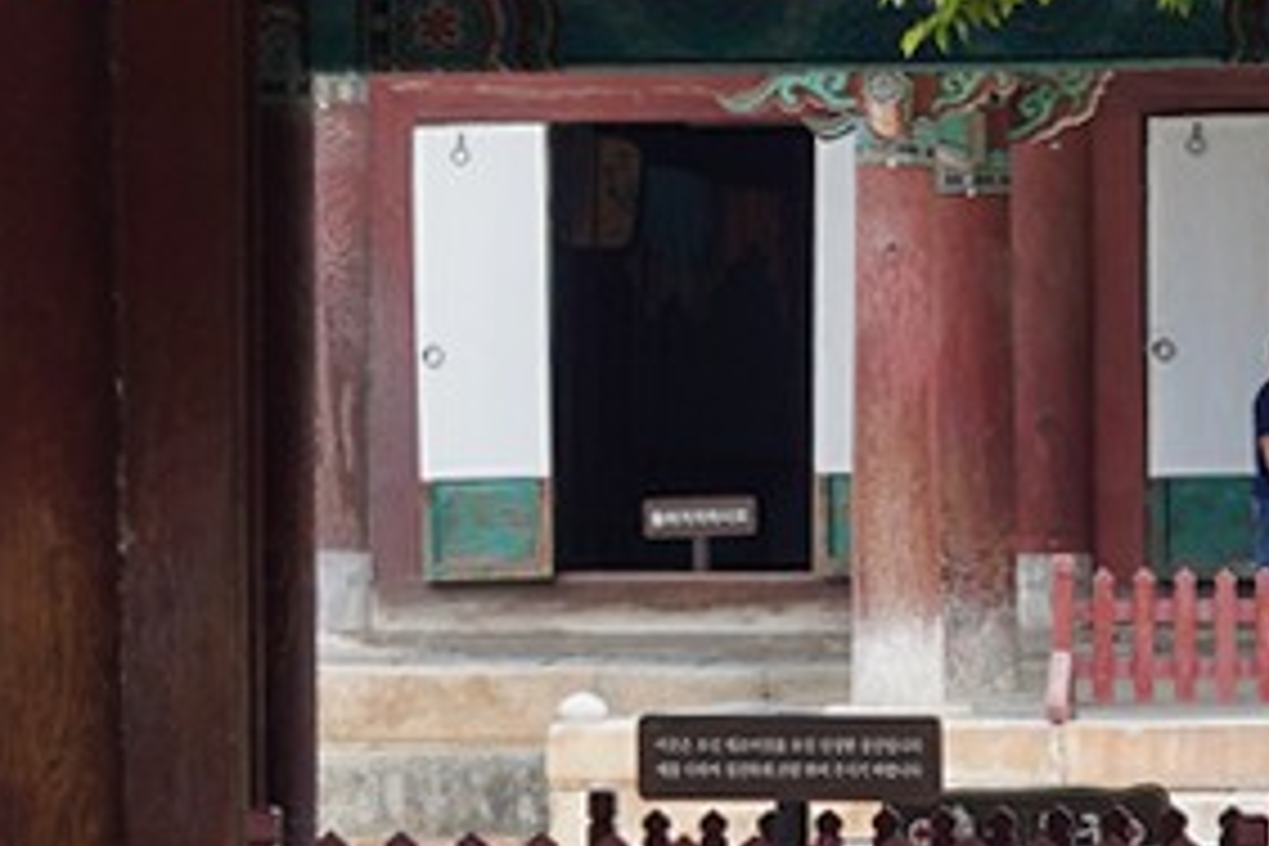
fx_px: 8741
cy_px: -306
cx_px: 1035
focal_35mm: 248
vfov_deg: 5.5
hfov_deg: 8.3
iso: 125
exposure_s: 1/100
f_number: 6.3
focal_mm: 35
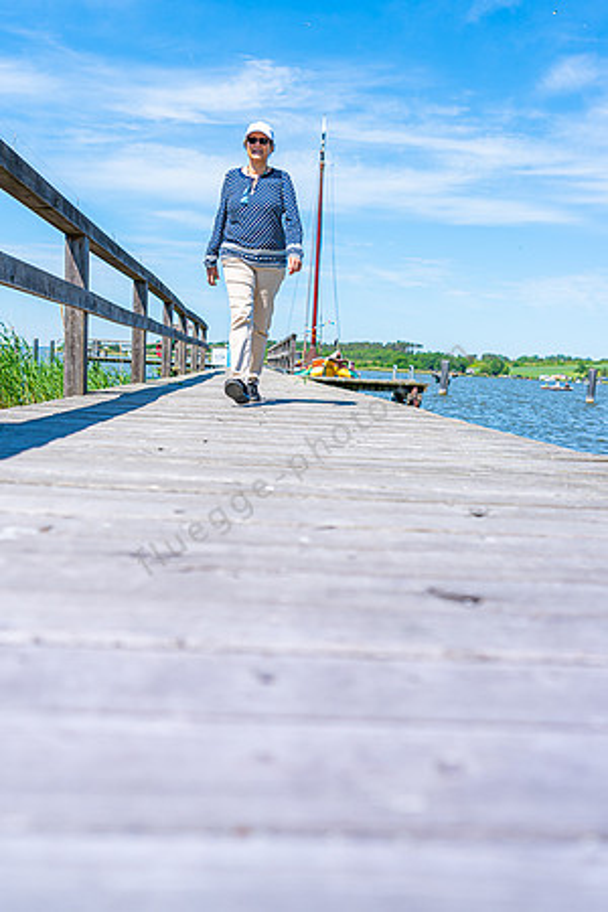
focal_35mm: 35
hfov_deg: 37.9
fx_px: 887
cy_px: 456
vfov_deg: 54.4
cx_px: 304
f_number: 2.8
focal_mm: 35
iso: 100
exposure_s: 1/1000
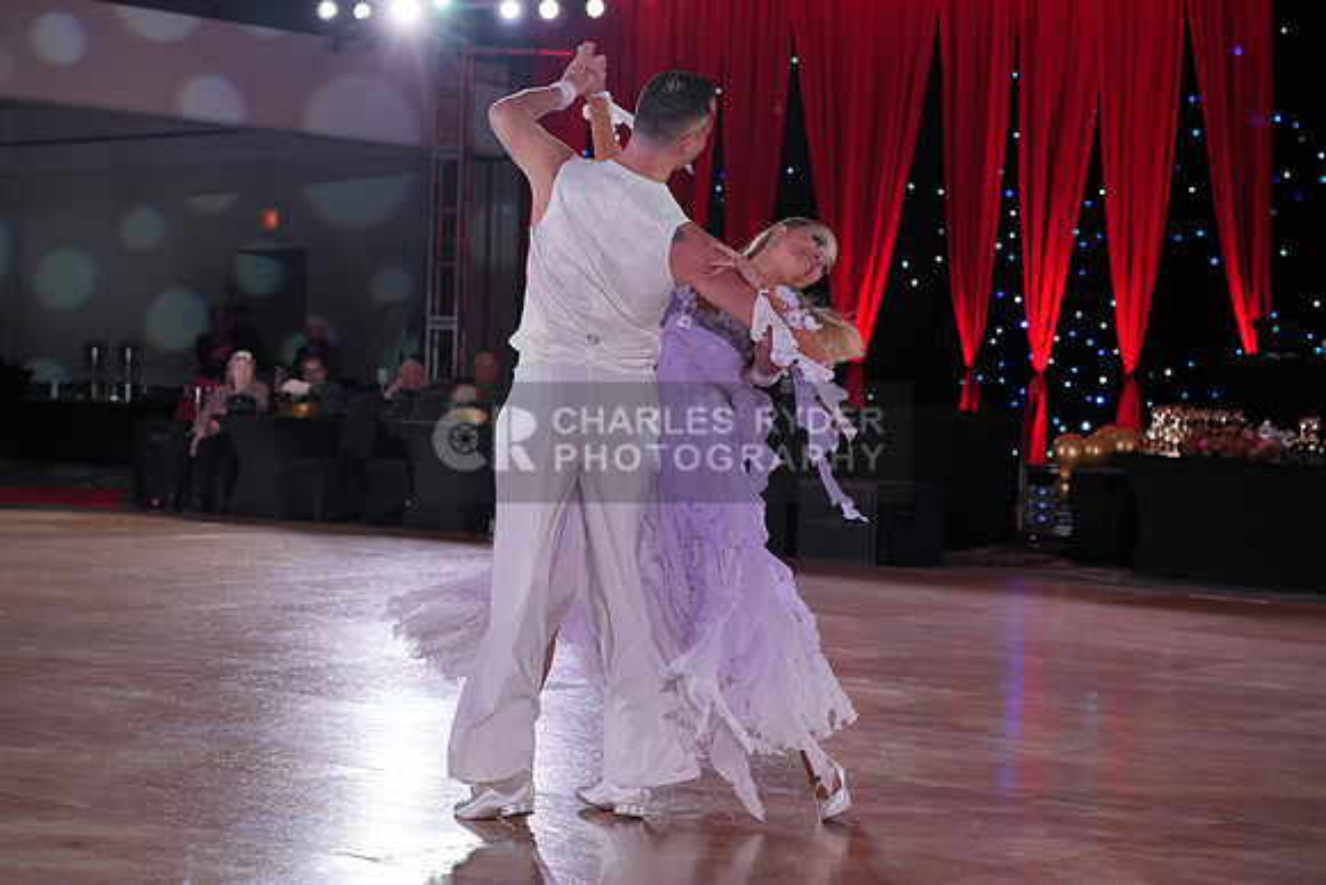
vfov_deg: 19.5
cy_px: 442
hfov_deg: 28.8
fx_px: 2579
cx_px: 663
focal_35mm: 70
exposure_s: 1/400
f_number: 5
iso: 1600
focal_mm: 70
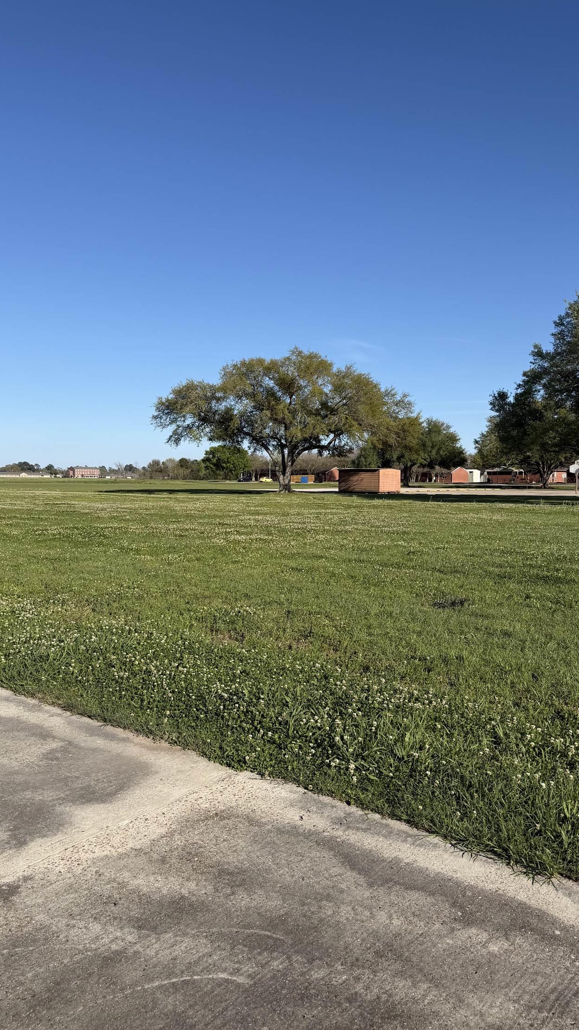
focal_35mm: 27
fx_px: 737
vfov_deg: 69.9
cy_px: 511
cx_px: 297
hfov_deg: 42.9
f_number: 1.78
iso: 80
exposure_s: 1/5319
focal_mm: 6.76
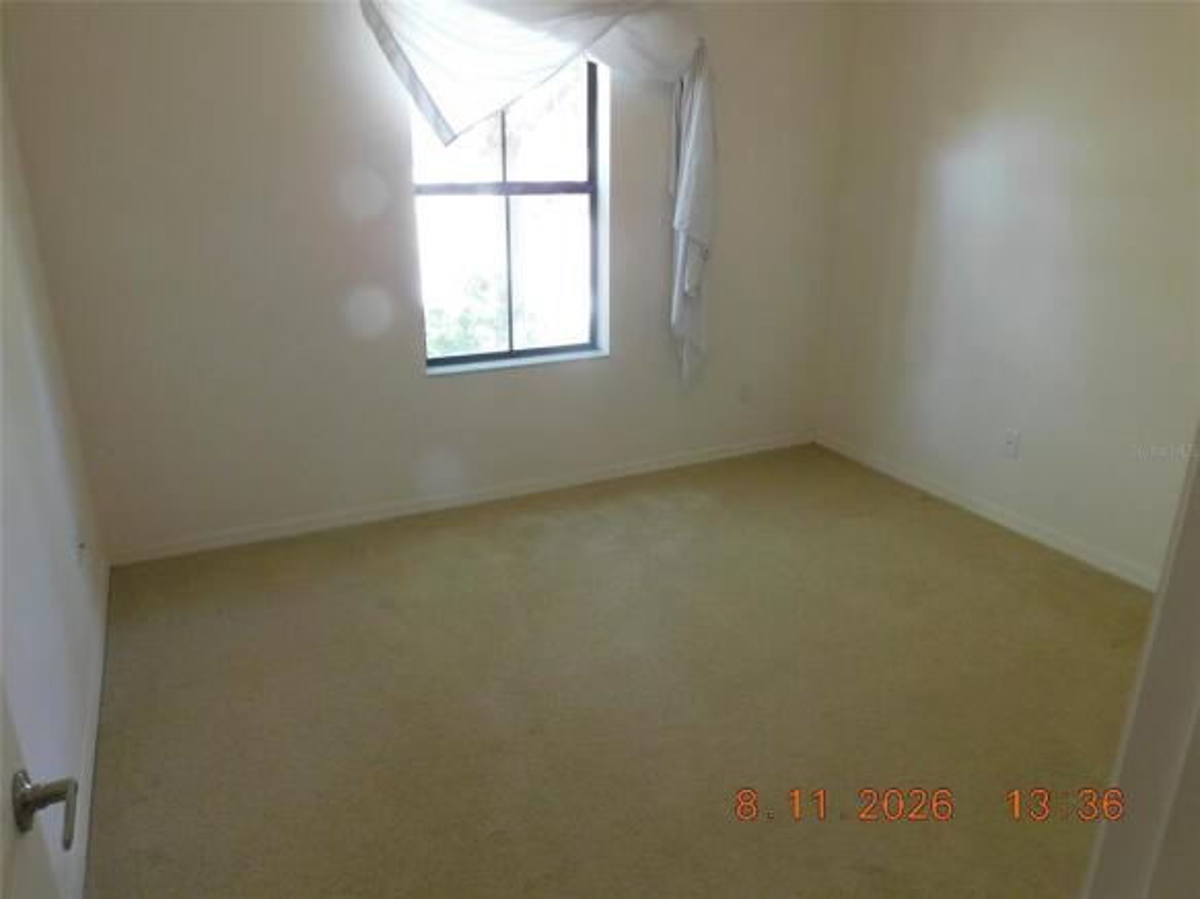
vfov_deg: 56.8
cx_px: 600
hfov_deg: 71.6
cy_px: 450
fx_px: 832
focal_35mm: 24
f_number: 3.3
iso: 320
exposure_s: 1/30
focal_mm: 4.3
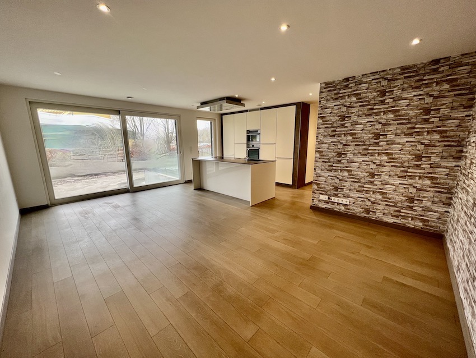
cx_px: 238
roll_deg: +0.6
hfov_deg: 106.2
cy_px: 179
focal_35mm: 13
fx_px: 179
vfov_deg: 89.9
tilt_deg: -12.1
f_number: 1.8
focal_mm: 1.57
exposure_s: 1/100
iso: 100
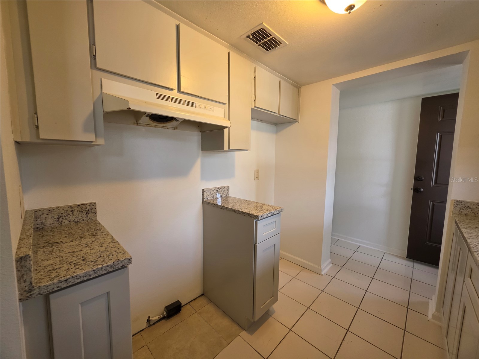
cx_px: 240
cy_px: 180
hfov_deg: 106.2
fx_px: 180
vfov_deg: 89.9
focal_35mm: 13
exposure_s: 1/120
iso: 125
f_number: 1.9
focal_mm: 2.2
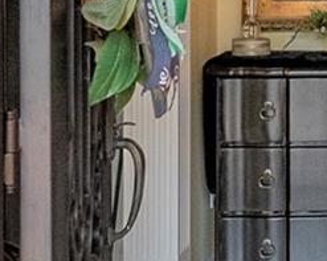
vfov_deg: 12.6
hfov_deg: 15.1
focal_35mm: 119
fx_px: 1146
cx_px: 489
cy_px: -74
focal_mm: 15.2
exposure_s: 1/400
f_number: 9
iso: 2500
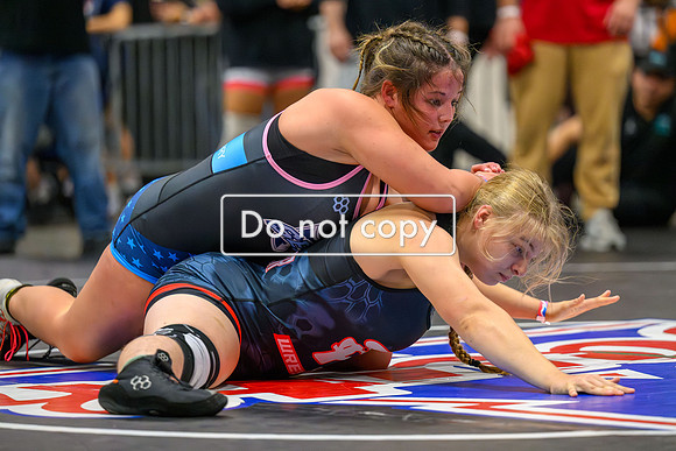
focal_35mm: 179
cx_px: 391
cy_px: 190
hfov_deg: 11.5
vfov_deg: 7.7
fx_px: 3365
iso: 16000
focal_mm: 155
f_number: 2.8
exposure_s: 1/800
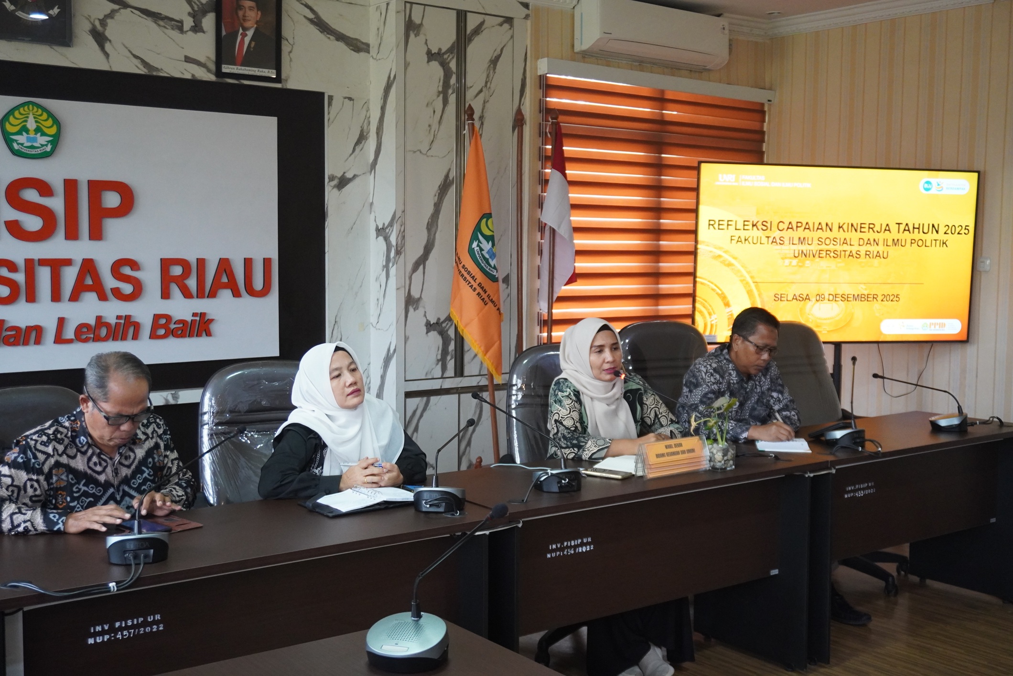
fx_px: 1140
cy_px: 338
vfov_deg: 33.1
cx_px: 506
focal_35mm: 40
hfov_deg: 47.9
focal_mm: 27
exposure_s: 1/50
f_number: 4.5
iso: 2500
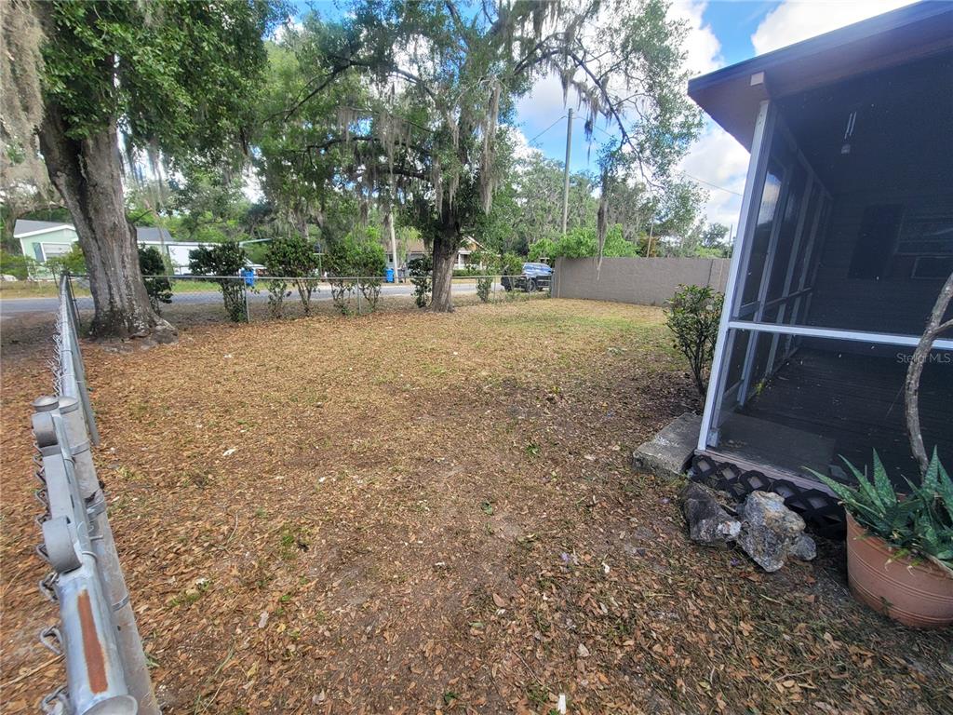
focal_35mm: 13
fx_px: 358
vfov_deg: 89.9
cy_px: 358
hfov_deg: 106.2
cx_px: 476
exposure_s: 1/276
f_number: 2.2
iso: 50
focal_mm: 2.2
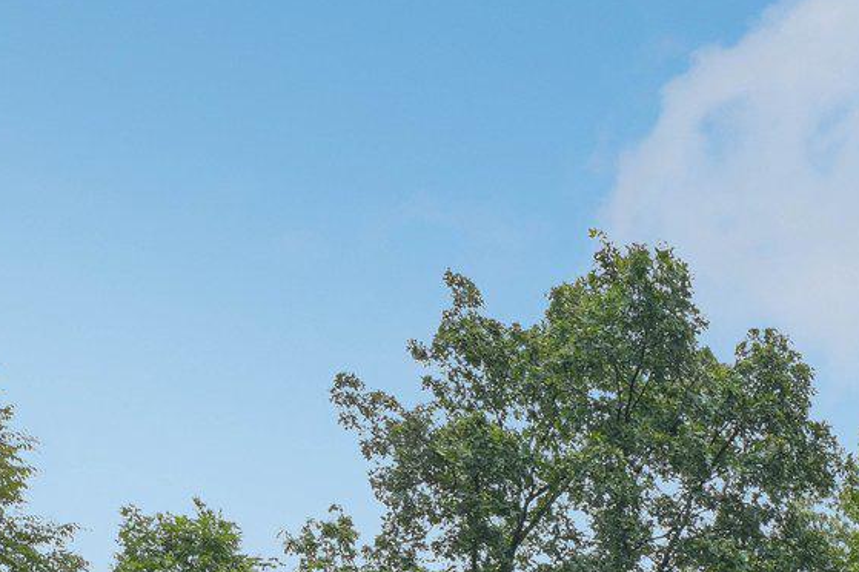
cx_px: 1239
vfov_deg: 19.6
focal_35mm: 55
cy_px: 969
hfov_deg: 27.2
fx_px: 1312
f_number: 8
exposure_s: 1/100
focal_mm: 15
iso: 100
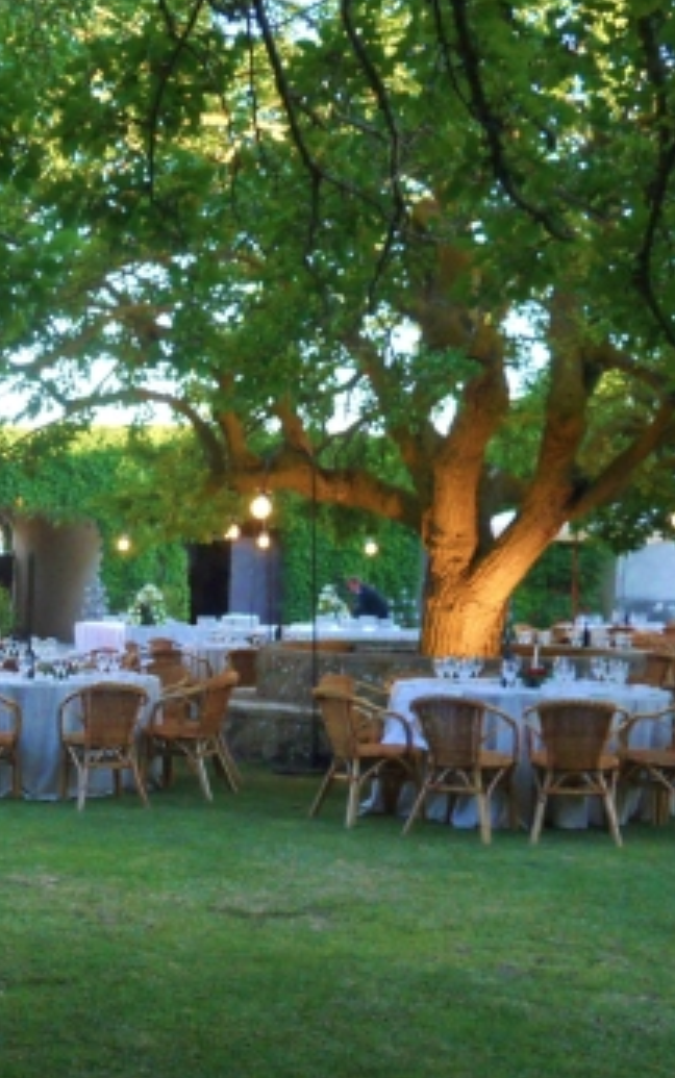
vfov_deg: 36.8
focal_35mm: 55
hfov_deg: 22.2
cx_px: -84
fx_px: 1617
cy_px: 606
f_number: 2.7
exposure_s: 1/250
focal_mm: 5
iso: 400
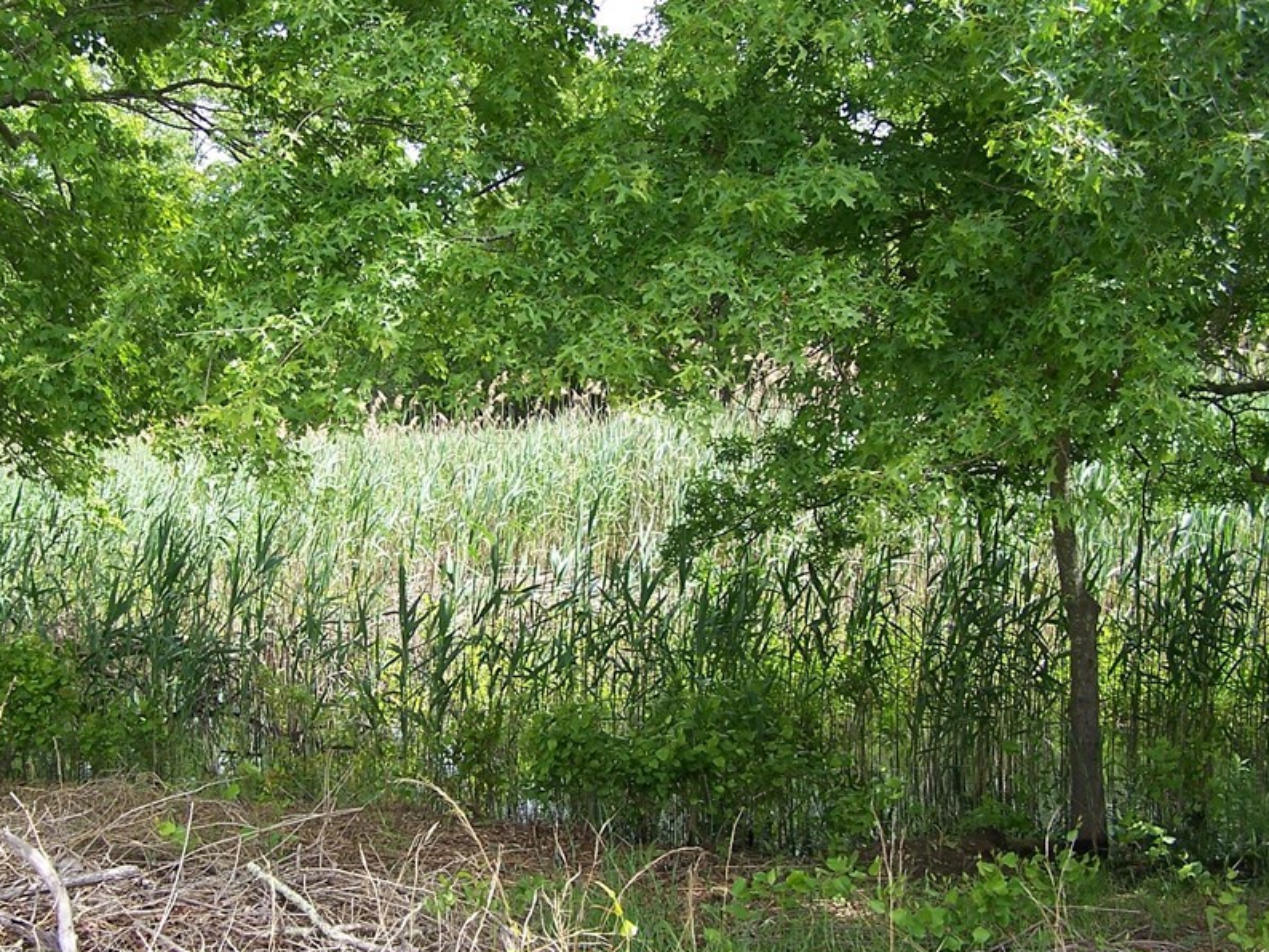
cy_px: 537
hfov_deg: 38.7
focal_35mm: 49
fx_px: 1797
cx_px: 502
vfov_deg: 29.7
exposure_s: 1/320
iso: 80
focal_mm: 6.3
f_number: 2.8
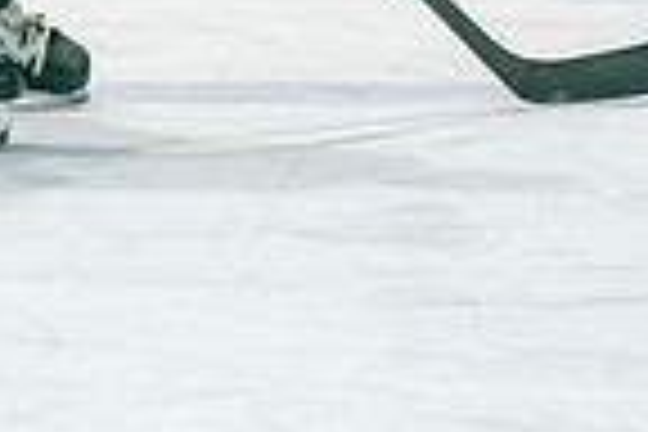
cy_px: -83
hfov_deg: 2.5
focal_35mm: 814
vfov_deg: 1.7
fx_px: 14651
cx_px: -337
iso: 400
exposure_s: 1/640
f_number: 3.2
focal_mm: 105
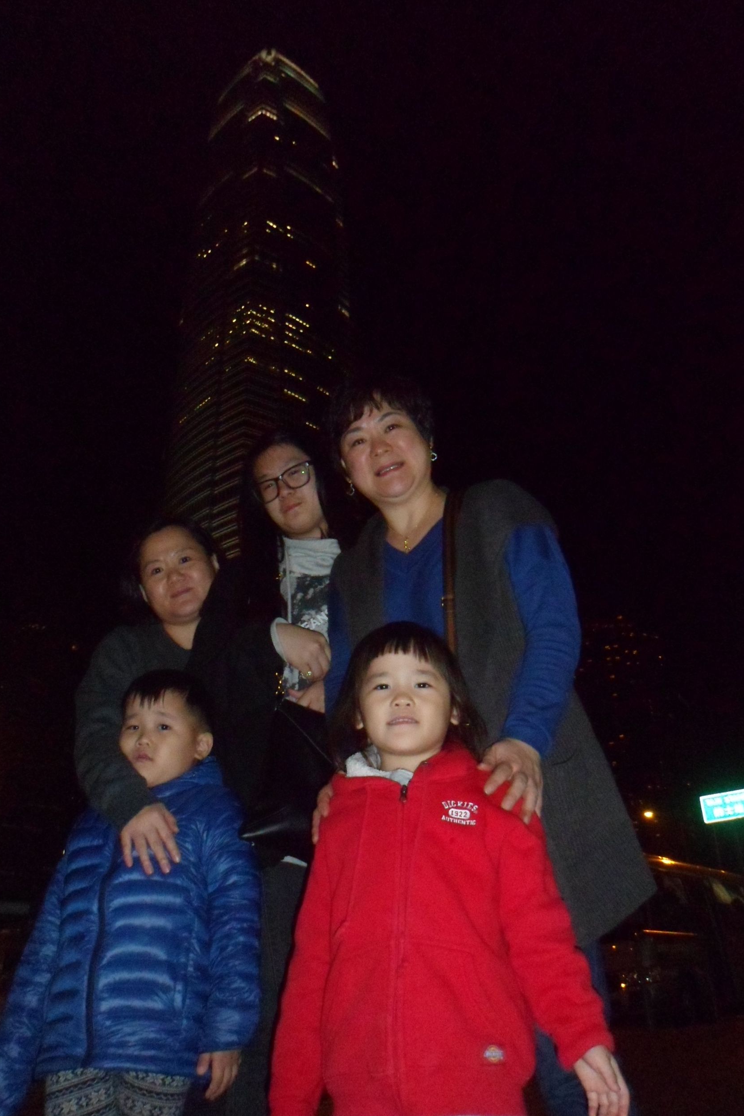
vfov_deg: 65.5
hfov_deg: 46.4
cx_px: 371
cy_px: 541
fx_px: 868
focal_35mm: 28
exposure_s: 1/15
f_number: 9.4
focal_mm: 4.9
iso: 640
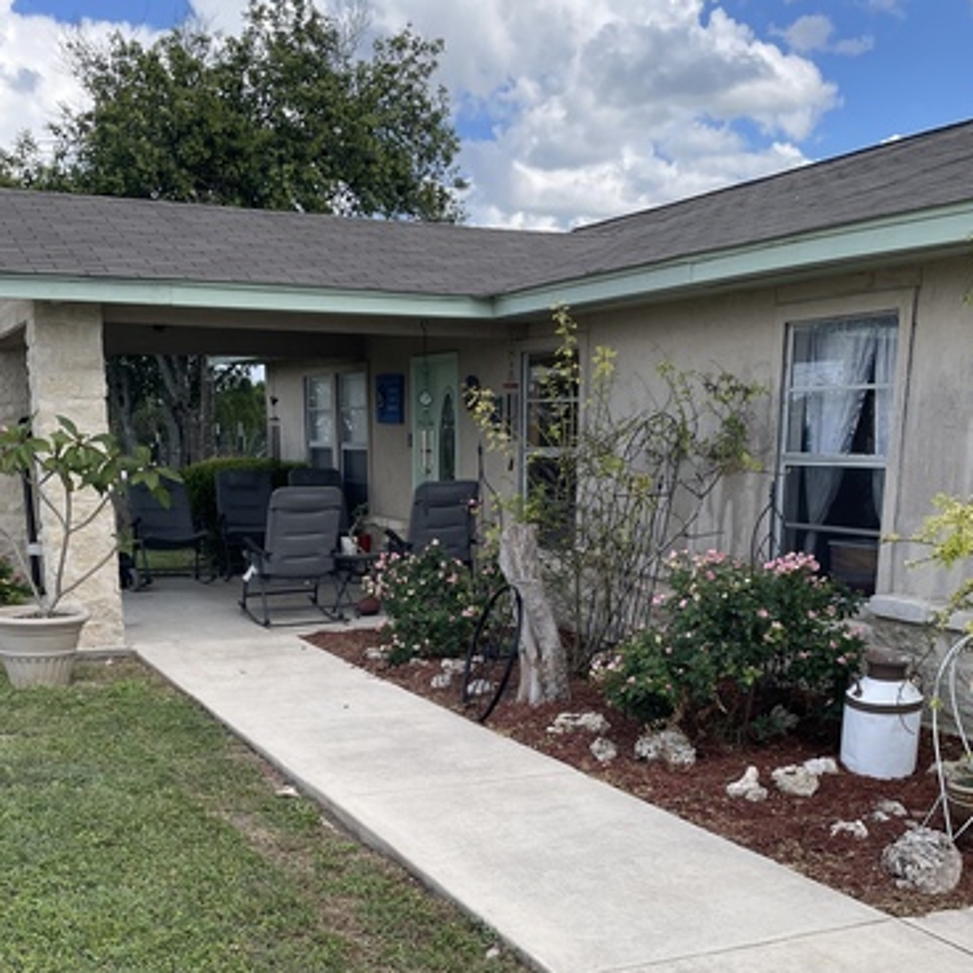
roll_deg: +0.2
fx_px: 1272
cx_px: 497
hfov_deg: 41.9
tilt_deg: -13.7
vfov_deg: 40.4
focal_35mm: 40
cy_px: 754
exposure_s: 1/1916
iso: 32
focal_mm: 4.2
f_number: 1.6
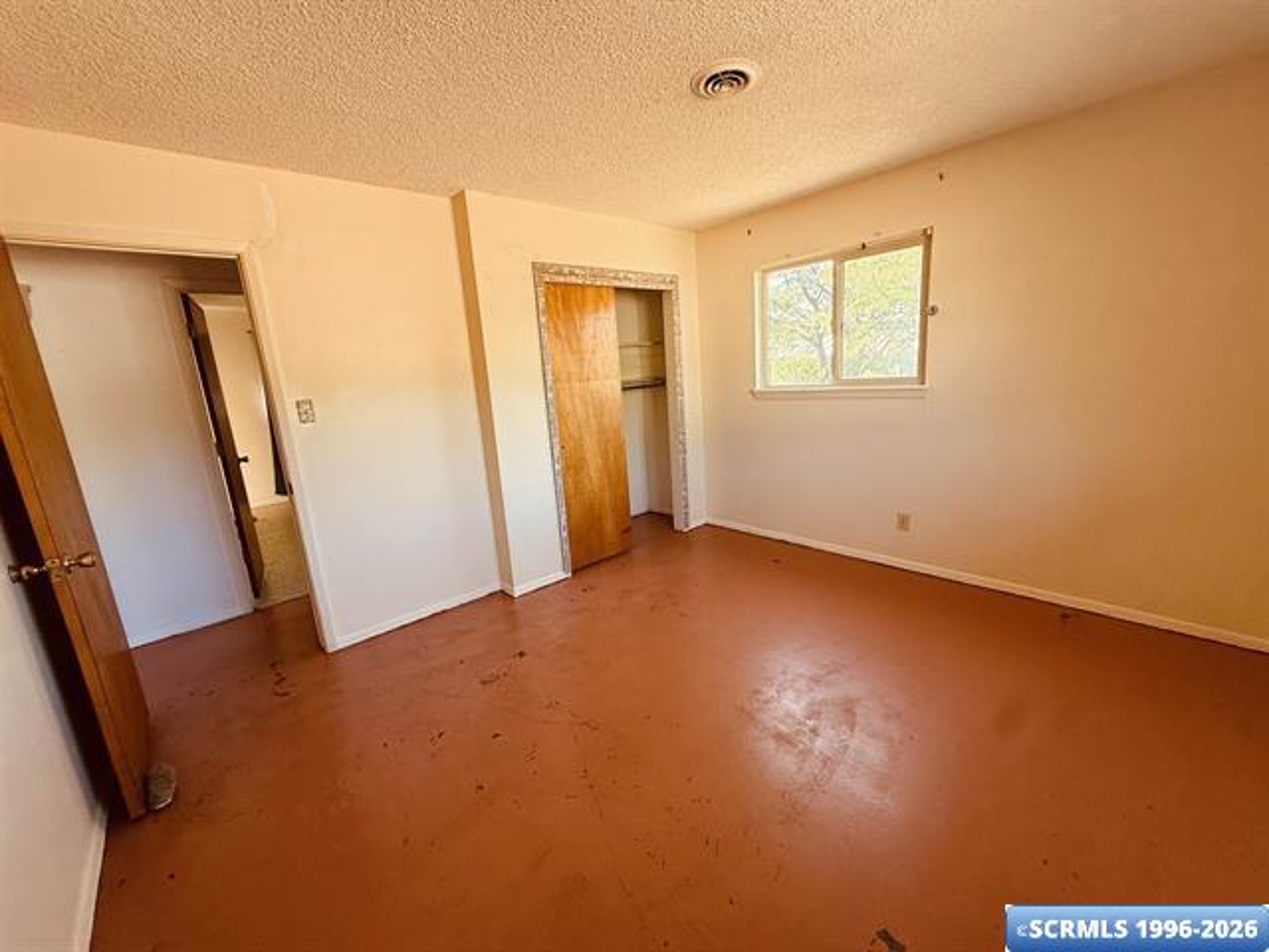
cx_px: 634
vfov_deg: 85.7
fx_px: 513
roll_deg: +3.4
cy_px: 476
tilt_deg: -12.4
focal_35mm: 14
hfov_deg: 102.1
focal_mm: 2.22
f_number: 2.2
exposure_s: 1/99
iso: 160
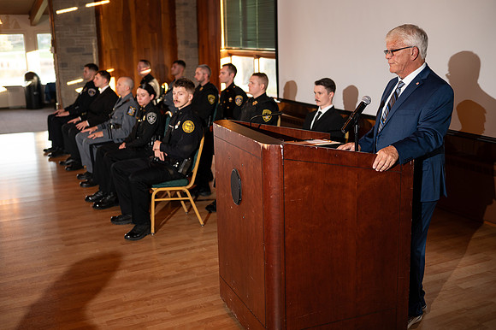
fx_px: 551
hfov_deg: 48.5
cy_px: 165
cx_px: 248
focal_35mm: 40
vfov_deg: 33.4
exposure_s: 1/200
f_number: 2.5
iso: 500
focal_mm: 40
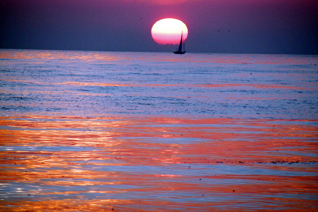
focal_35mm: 450
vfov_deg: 3.1
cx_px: 159
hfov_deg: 4.6
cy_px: 116
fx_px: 3974
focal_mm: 72
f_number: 3.7
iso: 100
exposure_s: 1/200
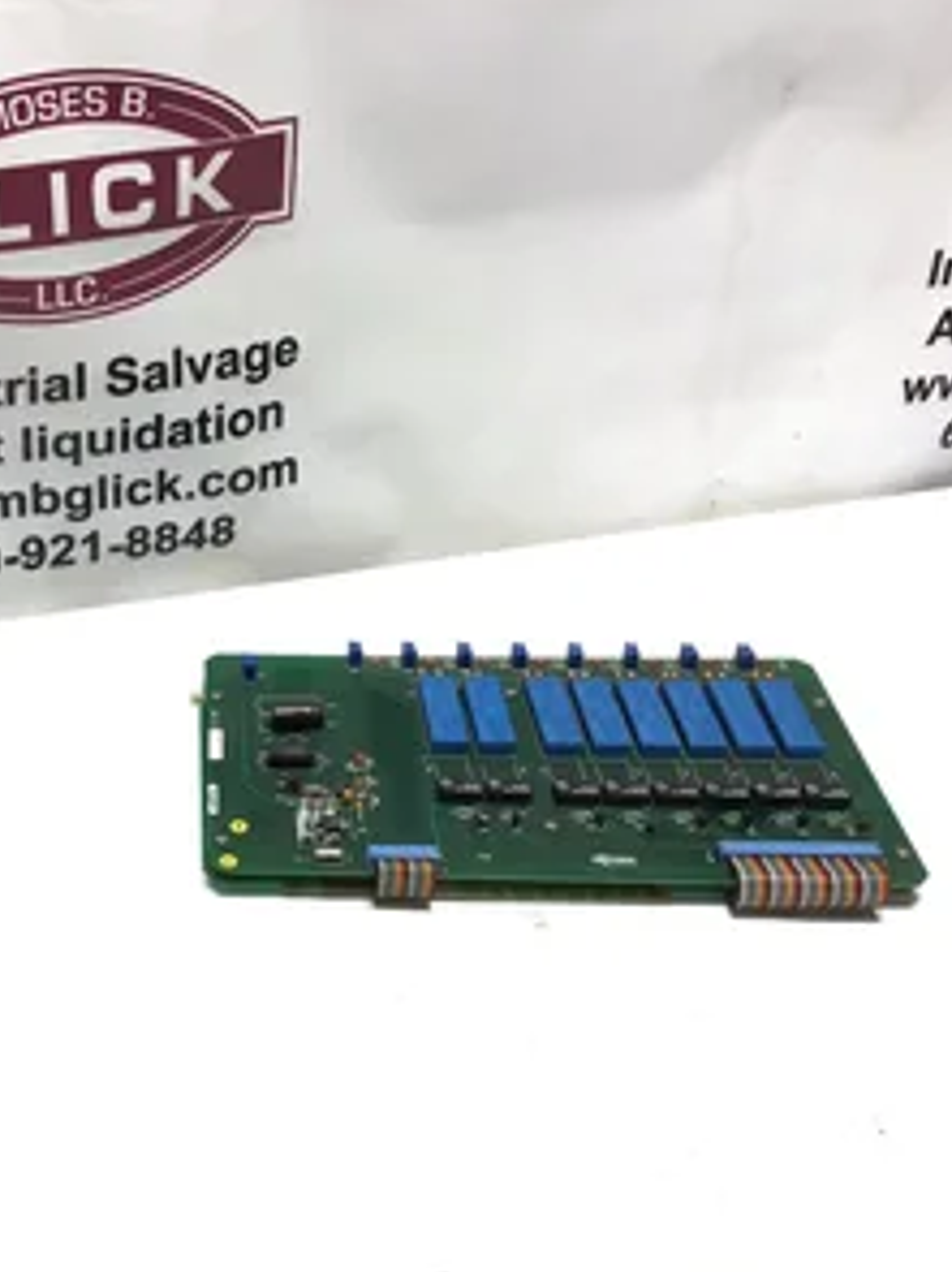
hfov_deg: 32.8
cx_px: 121
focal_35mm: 42
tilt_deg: -34.6
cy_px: 630
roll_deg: +1.9
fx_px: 1541
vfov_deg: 44.8
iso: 25
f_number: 2.4
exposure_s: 1/120
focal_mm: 3.3
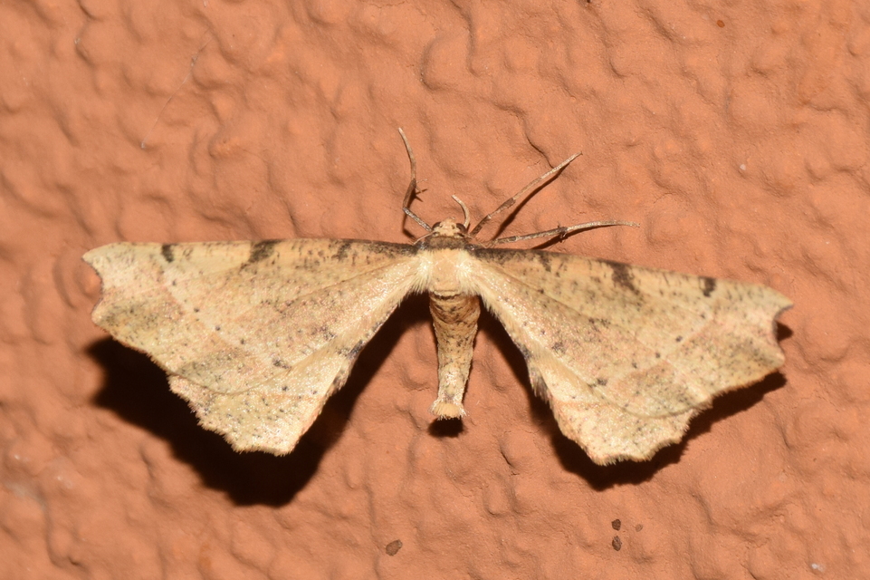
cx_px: 435
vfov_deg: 6.5
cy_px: 290
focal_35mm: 210
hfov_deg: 9.8
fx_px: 5073
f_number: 14
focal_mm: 140
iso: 400
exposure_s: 1/200
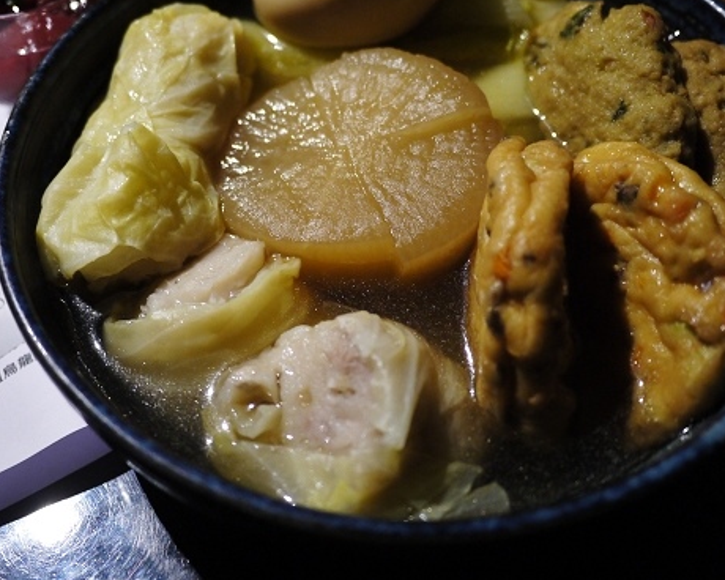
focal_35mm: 38
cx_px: 334
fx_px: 815
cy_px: 210
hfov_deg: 47.9
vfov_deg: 38.8
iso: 400
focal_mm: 14
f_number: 2.5
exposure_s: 1/40
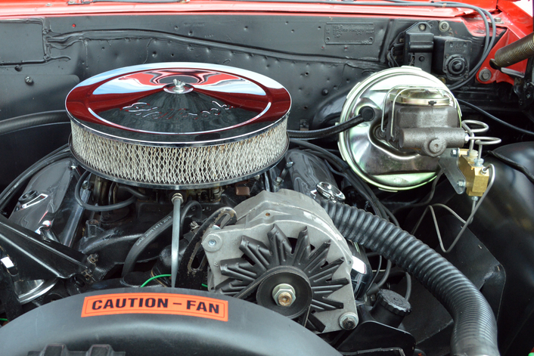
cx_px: 190
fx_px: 757
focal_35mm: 51
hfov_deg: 38.5
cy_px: 193
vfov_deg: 26.5
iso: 400
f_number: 5
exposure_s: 1/100
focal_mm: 24
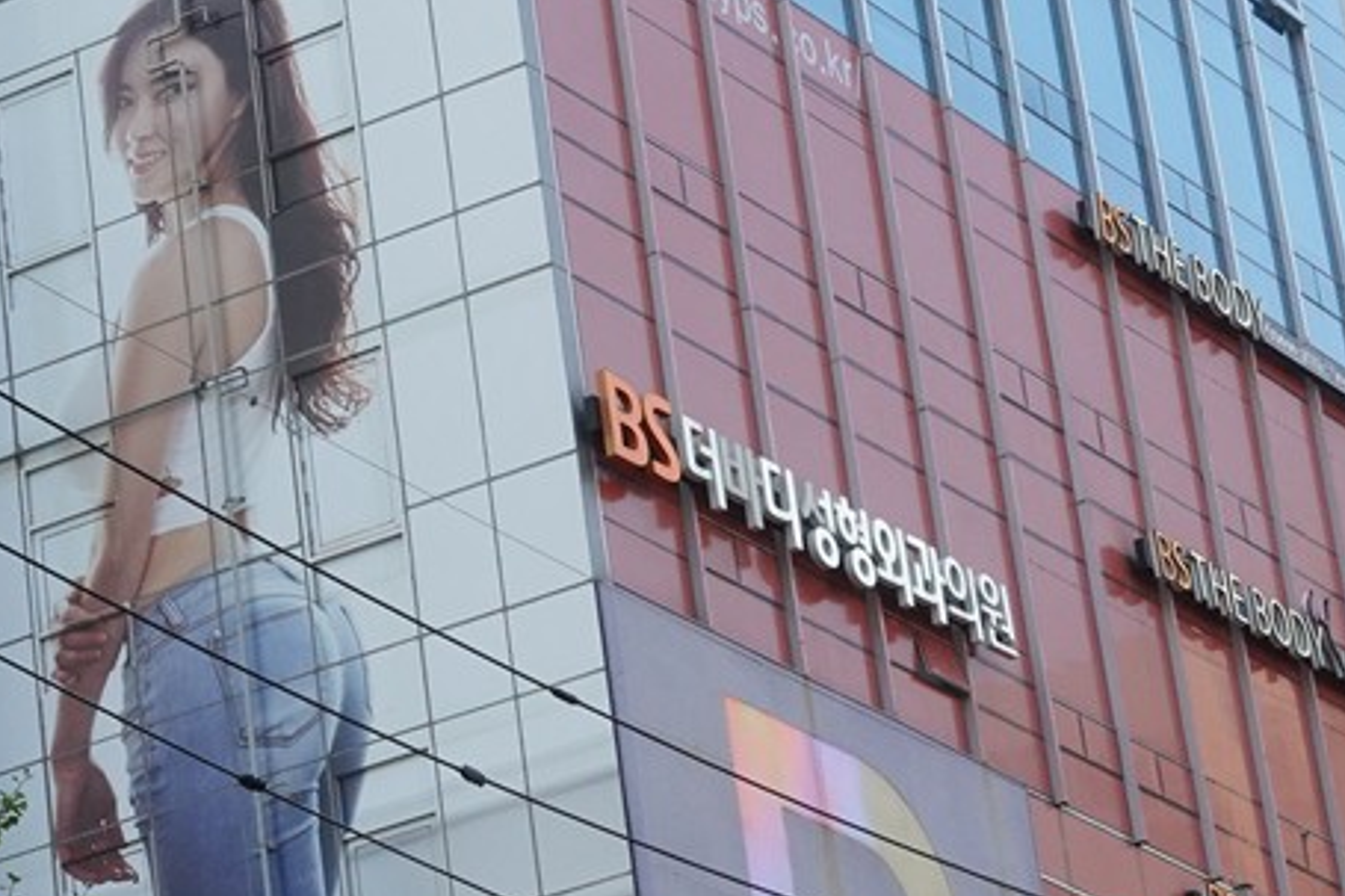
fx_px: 5751
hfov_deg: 13.2
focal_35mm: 154
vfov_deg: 8.9
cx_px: 127
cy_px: 305
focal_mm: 35
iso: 1250
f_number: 16
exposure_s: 1/100
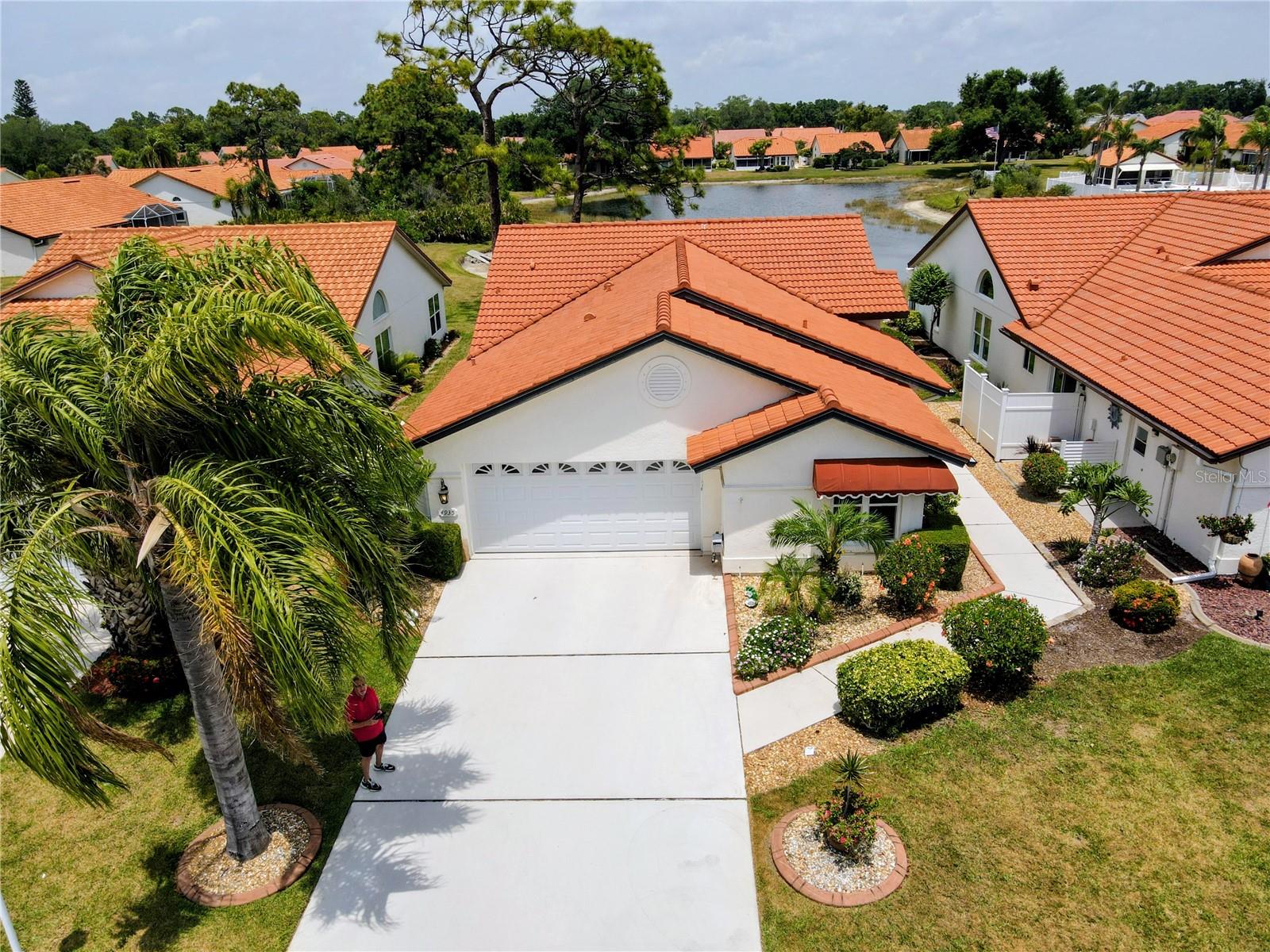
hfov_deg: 71.6
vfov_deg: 56.8
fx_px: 881
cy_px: 476
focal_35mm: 24
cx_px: 635
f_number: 2.8
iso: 100
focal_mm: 4.5
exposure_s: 1/1250
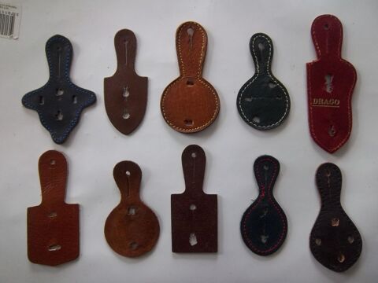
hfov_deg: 63.4
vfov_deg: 49.7
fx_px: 306
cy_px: 142
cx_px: 189
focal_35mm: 28
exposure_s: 1/20
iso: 160
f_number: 3.5
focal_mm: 5.05
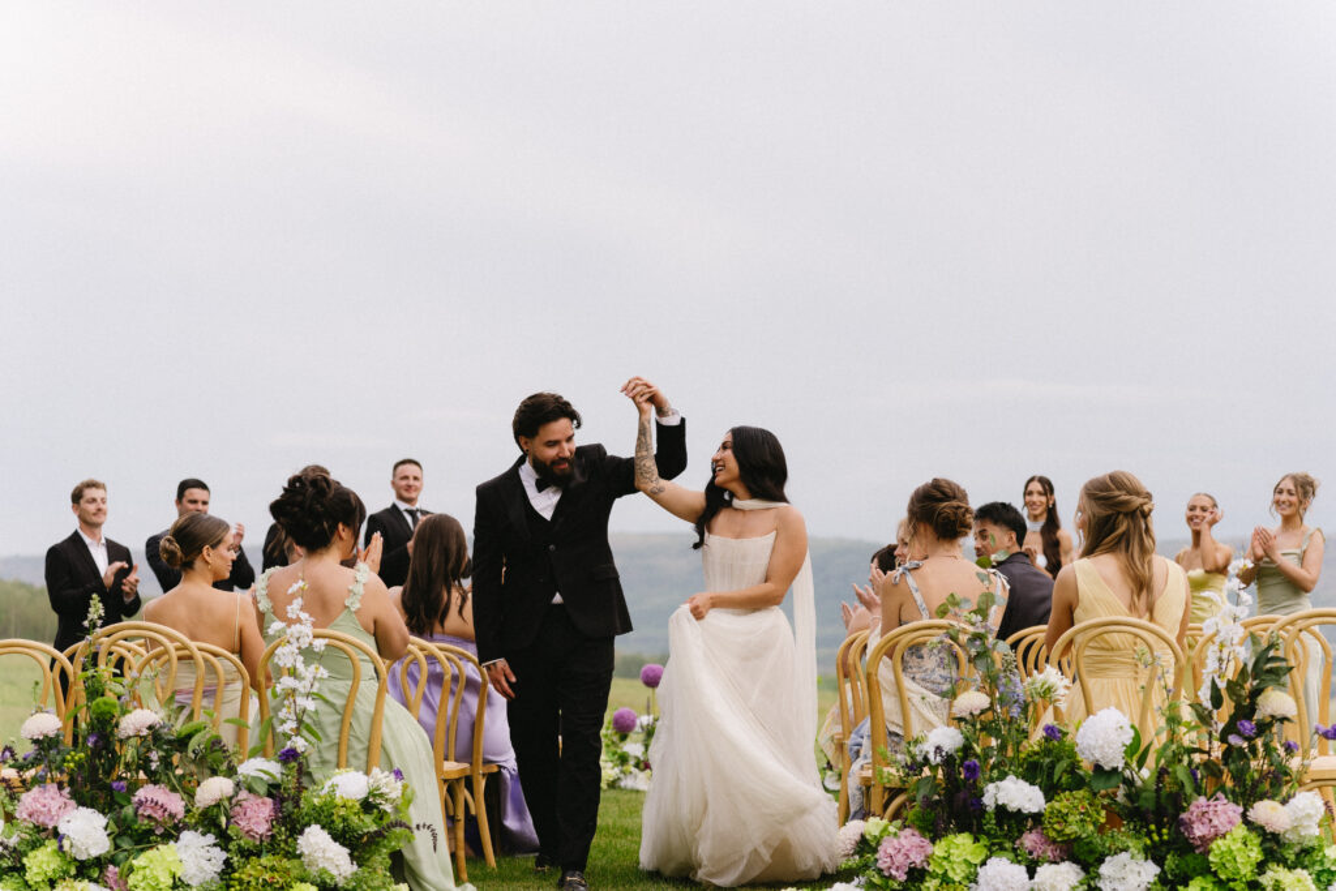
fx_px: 2598
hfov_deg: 28.8
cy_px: 446
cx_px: 668
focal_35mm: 70
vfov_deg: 19.5
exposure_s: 1/1000
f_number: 2.8
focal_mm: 70
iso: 250
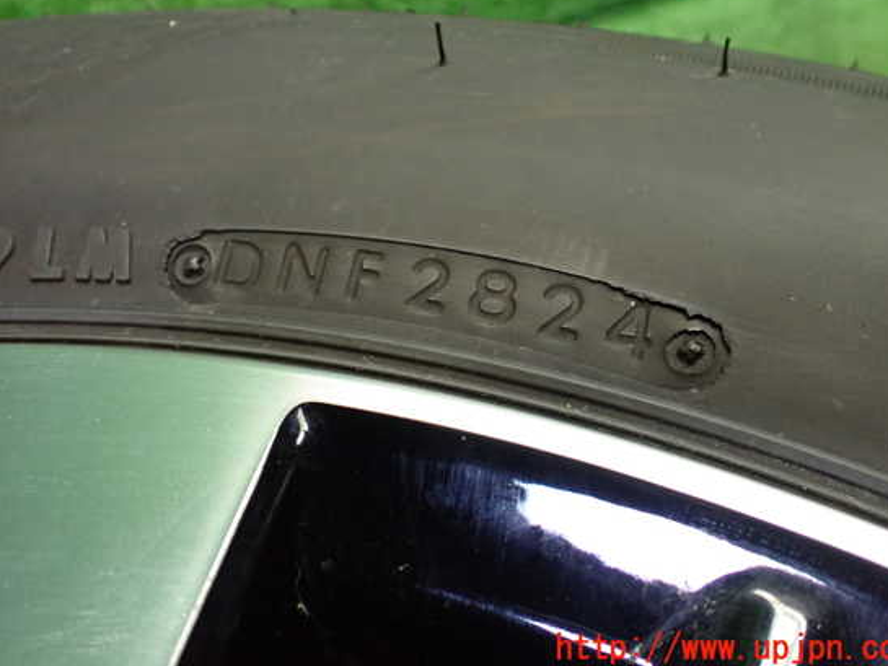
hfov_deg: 55.3
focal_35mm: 33
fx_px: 847
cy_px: 303
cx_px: 435
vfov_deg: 42.9
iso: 800
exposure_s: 1/125
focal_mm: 5.4
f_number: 2.3
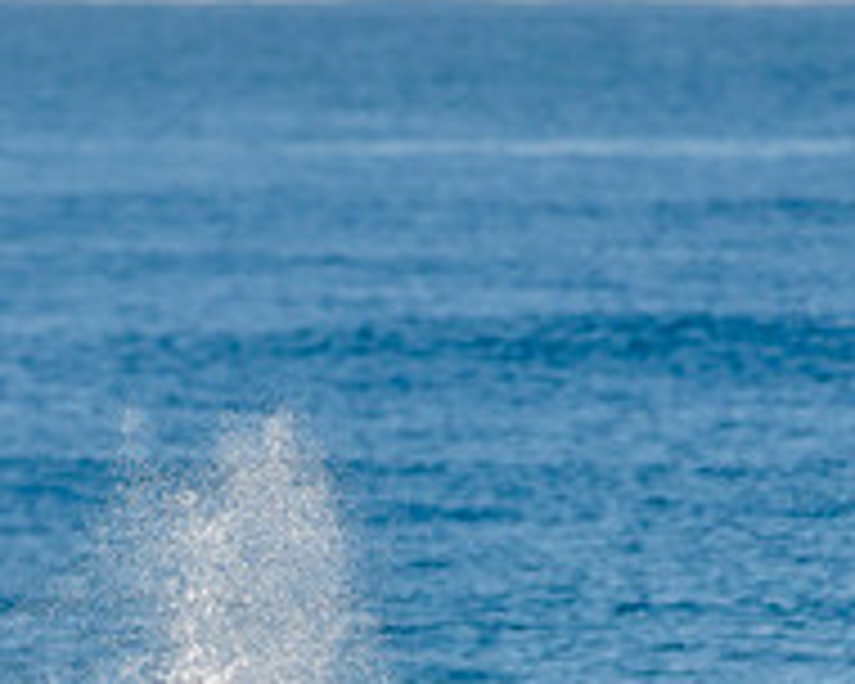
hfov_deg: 1.3
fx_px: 36312
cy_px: 853
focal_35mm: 1435
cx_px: 81
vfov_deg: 1.1
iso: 280
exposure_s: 1/2000
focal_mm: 500
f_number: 5.6
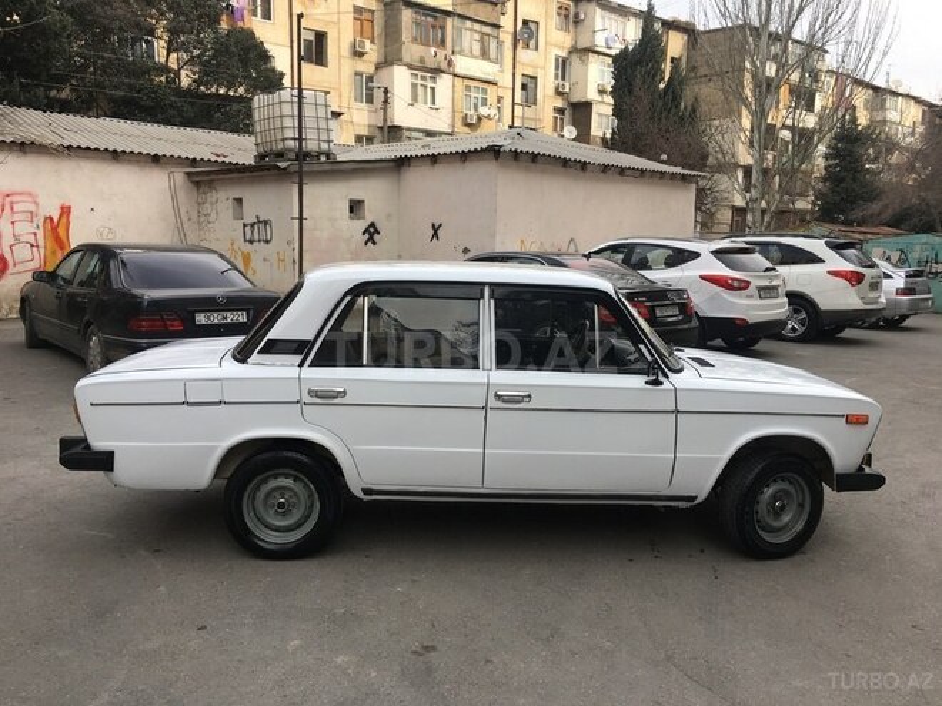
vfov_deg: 48.2
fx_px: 789
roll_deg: -1.5
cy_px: 353
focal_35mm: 29
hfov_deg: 61.7
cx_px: 471
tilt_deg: -7.8
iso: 25
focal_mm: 4.15
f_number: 2.2
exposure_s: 1/523
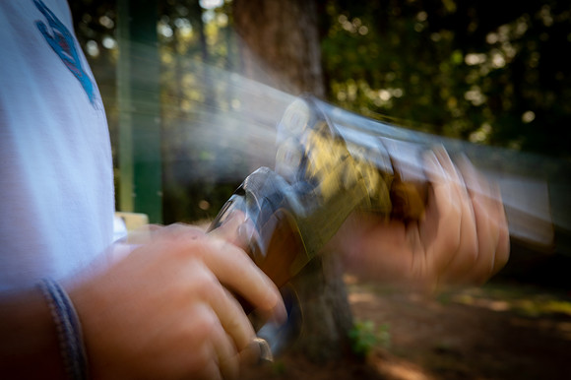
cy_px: 190
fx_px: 1110
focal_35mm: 70
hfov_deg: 28.9
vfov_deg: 19.4
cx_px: 286
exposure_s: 1/8
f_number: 13
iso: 125
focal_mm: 70
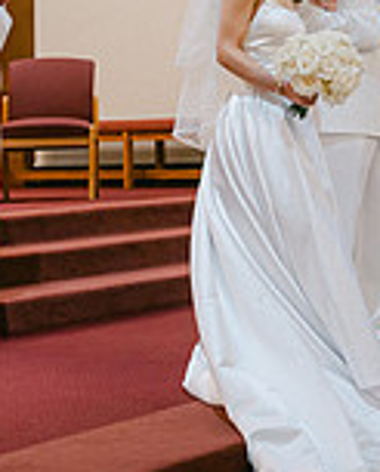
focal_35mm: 101
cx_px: 368
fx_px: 1416
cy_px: 0
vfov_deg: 18.5
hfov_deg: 15.1
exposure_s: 1/100
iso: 640
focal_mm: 28
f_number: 2.8
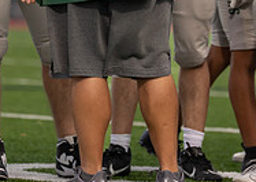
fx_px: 3376
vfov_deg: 3.1
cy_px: -82
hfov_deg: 4.3
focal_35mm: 465
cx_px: 75
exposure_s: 1/1250
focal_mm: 143
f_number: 2.8
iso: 500
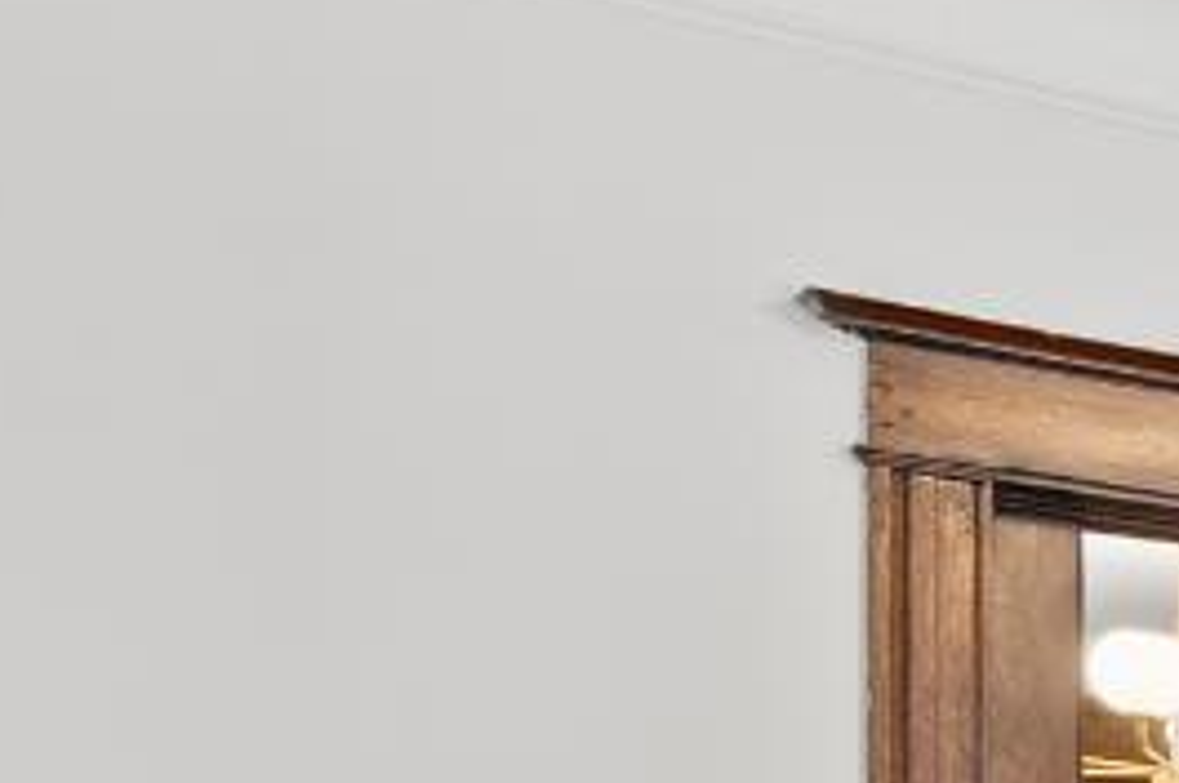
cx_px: 3270
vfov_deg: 14.9
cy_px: 1161
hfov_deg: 12.7
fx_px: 2780
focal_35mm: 85
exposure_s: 1/2.5
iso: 250
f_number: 7.1
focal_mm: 10
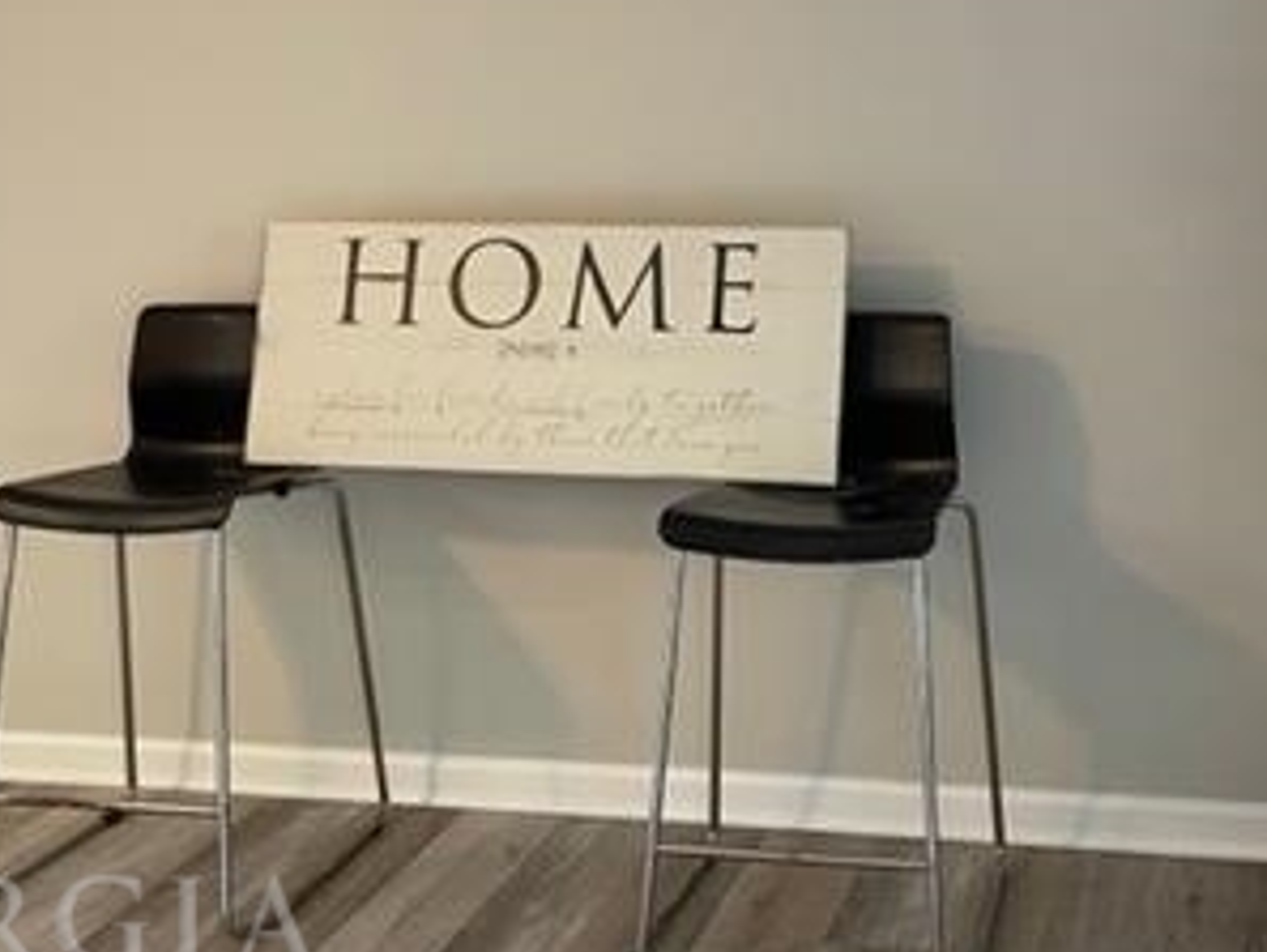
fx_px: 2051
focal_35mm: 56
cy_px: 252
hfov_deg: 34.1
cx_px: 828
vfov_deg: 25.8
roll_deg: +1.0
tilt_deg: -6.4
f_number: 1.6
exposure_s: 1/60
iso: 250
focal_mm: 5.1
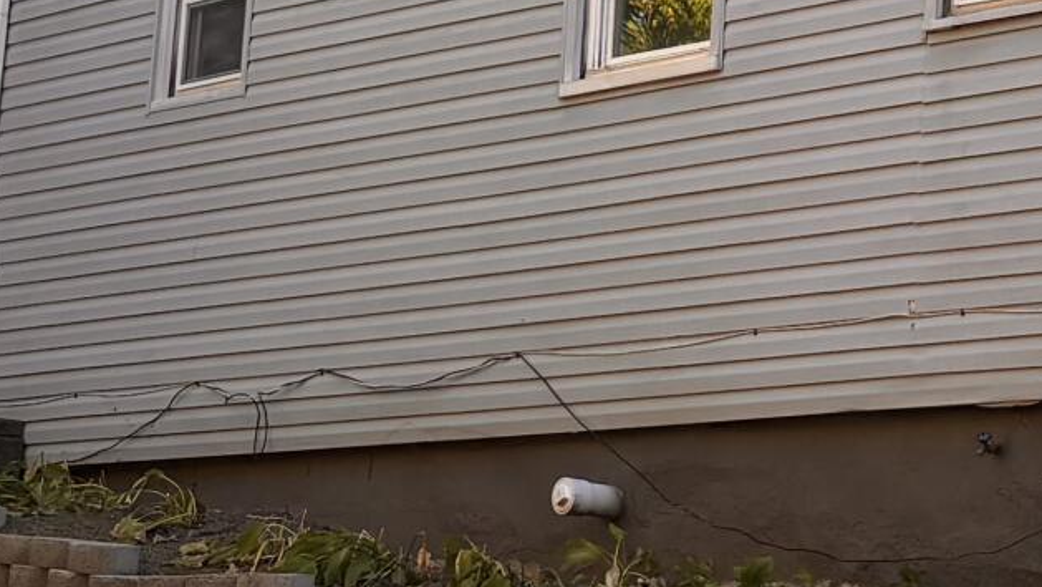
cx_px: 754
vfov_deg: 8.8
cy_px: -222
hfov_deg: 15.8
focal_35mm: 135
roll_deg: -3.8
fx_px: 3730
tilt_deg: +14.2
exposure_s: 1/525
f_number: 1.6
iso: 50
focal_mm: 5.96
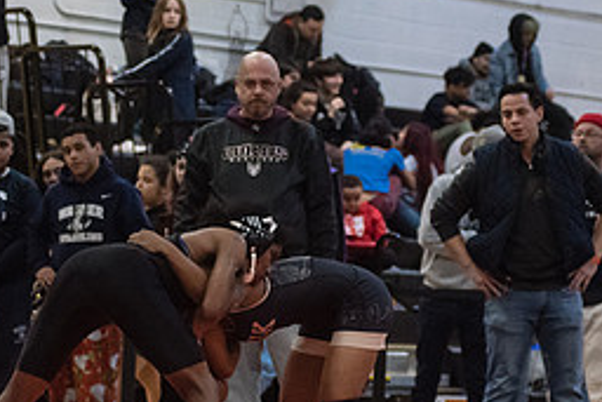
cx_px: 235
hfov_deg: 11.3
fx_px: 3028
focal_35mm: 181
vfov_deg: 7.6
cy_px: 272
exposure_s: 1/500
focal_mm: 80
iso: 8000
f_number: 3.5
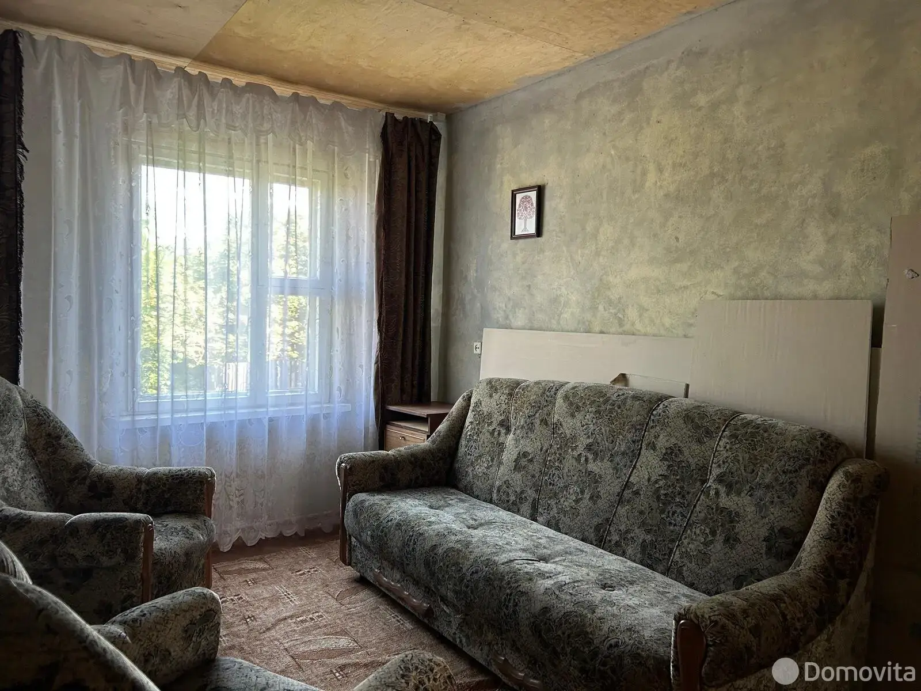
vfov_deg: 53.1
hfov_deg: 67.3
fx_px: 692
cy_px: 346
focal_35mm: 26
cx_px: 460
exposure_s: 1/88
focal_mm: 5.7
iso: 125
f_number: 1.5
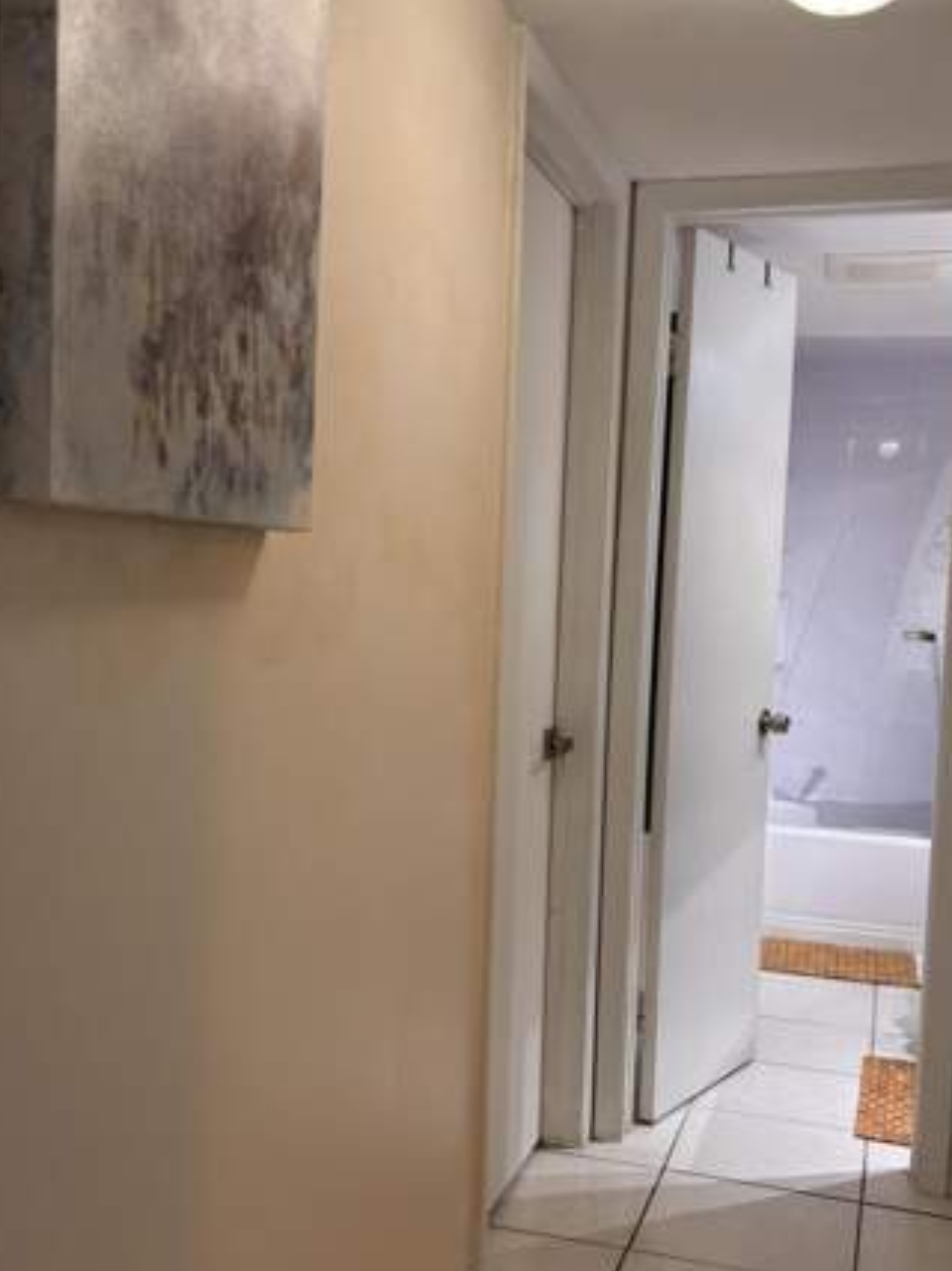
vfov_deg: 47.8
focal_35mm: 39
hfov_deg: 36.7
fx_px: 1431
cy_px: 705
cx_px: 408
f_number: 1.6
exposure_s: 1/60
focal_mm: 5.96
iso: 160
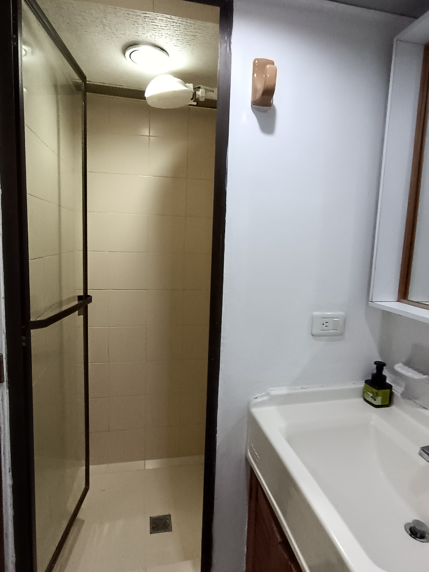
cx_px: 214
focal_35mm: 16
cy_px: 286
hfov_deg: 78.1
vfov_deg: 94.5
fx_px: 264
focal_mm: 1.66
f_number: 2.2
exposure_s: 1/60
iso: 331
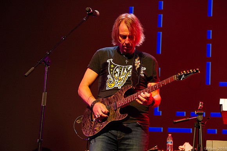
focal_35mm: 112
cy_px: 76
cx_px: 114
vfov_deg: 12.2
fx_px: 706
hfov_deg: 18.3
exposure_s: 1/160
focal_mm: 112
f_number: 7.1
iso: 8000
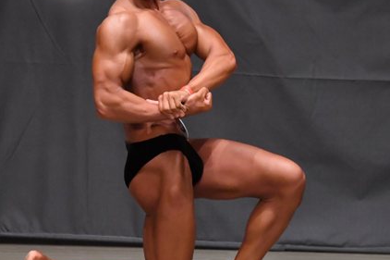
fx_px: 5674
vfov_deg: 2.6
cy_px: 110
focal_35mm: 524
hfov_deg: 3.9
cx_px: 164
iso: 6400
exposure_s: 1/400
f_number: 5.6
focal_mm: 190
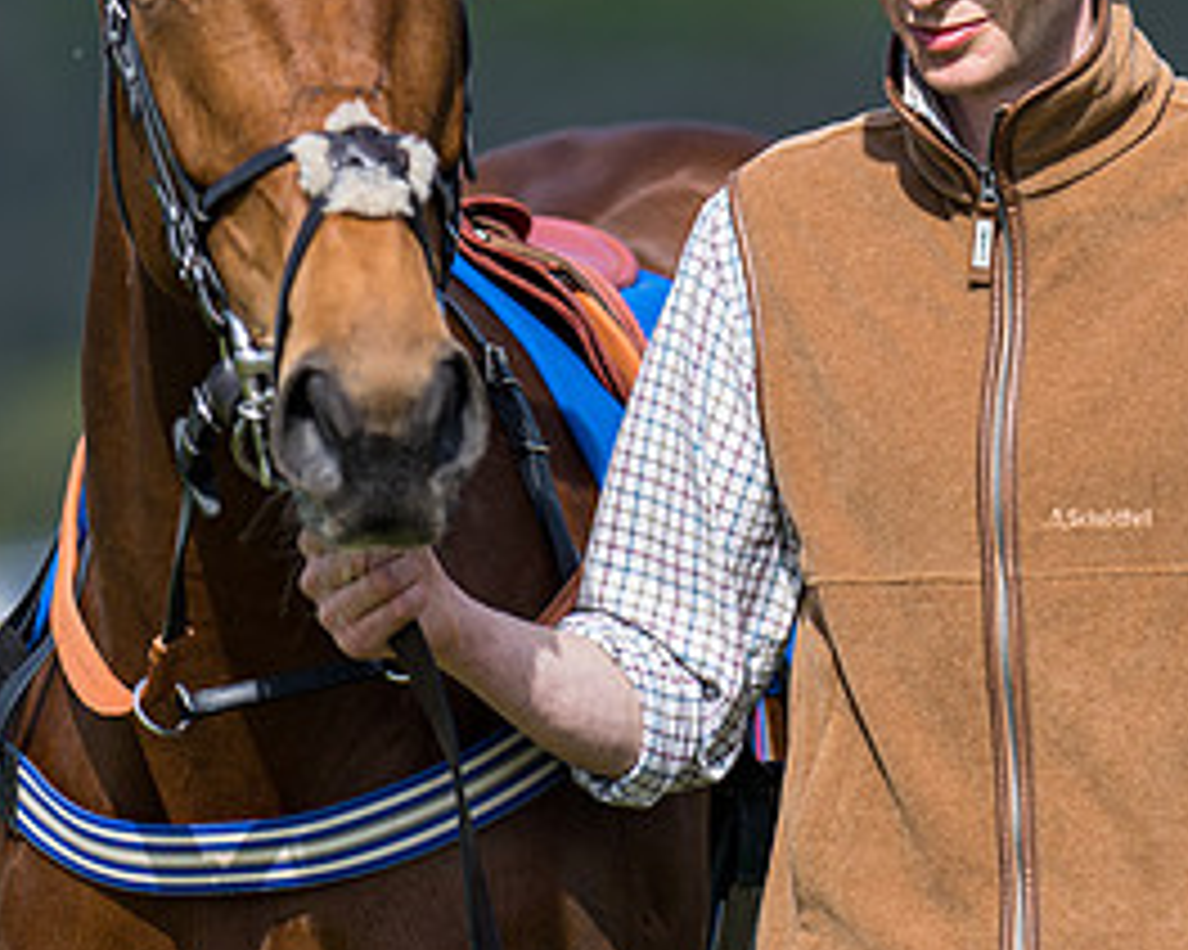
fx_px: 15992
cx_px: 963
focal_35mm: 455
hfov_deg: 4.3
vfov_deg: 3.4
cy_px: -80
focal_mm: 135
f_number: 2
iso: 50
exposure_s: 1/3200
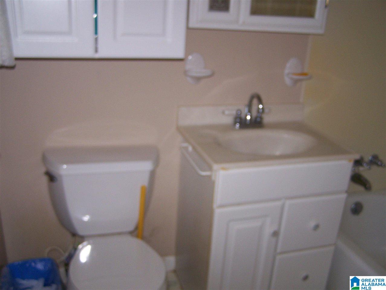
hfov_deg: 48.9
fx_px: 424
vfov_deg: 37.8
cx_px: 193
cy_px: 145
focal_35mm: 38
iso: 80
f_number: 2.8
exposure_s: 1/60
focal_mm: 6.3
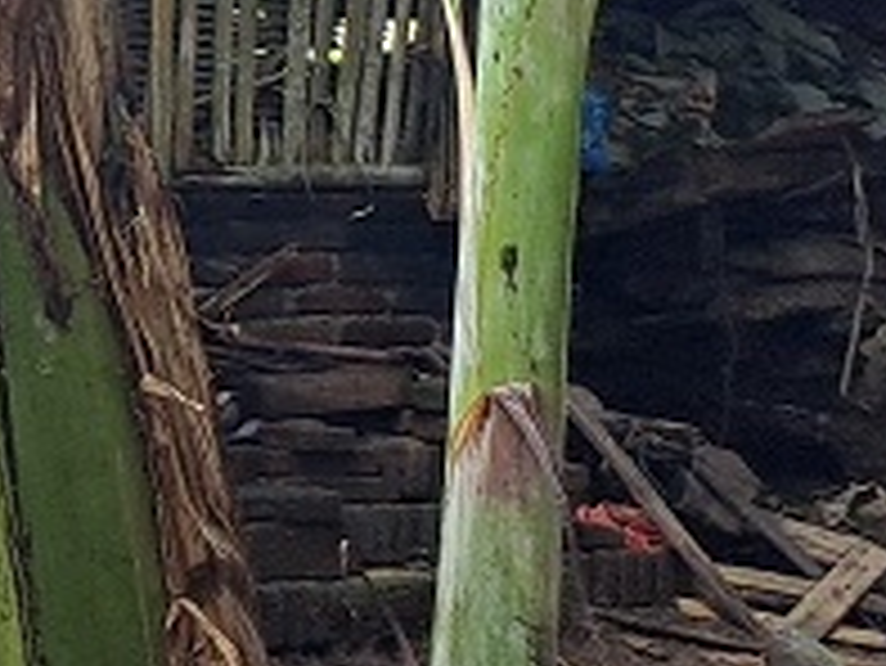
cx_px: -1187
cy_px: 166
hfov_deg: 12.5
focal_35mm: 127
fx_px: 3253
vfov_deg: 11.7
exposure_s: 1/280
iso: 32
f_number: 1.8
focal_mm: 4.65
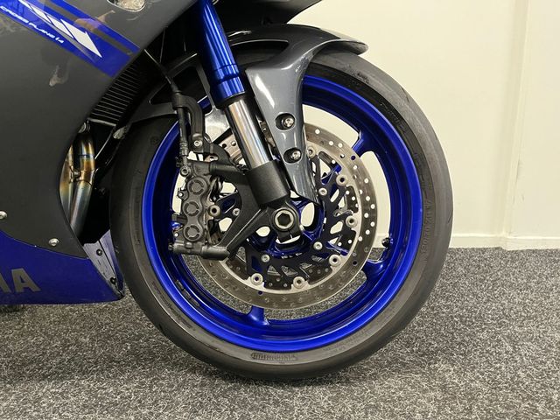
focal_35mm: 26
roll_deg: +0.1
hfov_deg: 67.3
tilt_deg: -11.1
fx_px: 421
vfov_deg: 53.1
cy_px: 210
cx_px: 280
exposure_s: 1/33
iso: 500
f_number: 1.6
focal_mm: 5.1
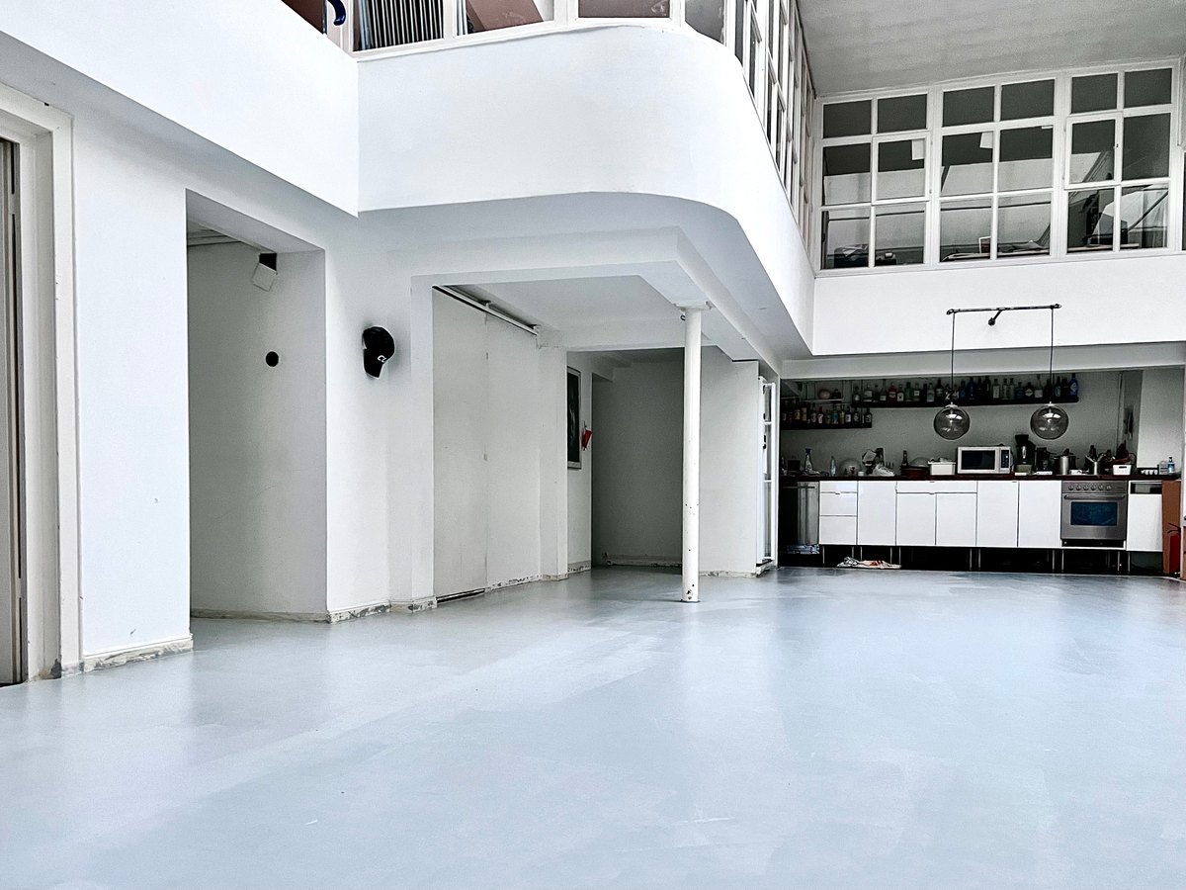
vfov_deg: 53.1
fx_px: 891
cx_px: 593
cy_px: 445
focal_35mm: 26
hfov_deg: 67.3
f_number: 1.5
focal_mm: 5.7
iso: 320
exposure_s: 1/60
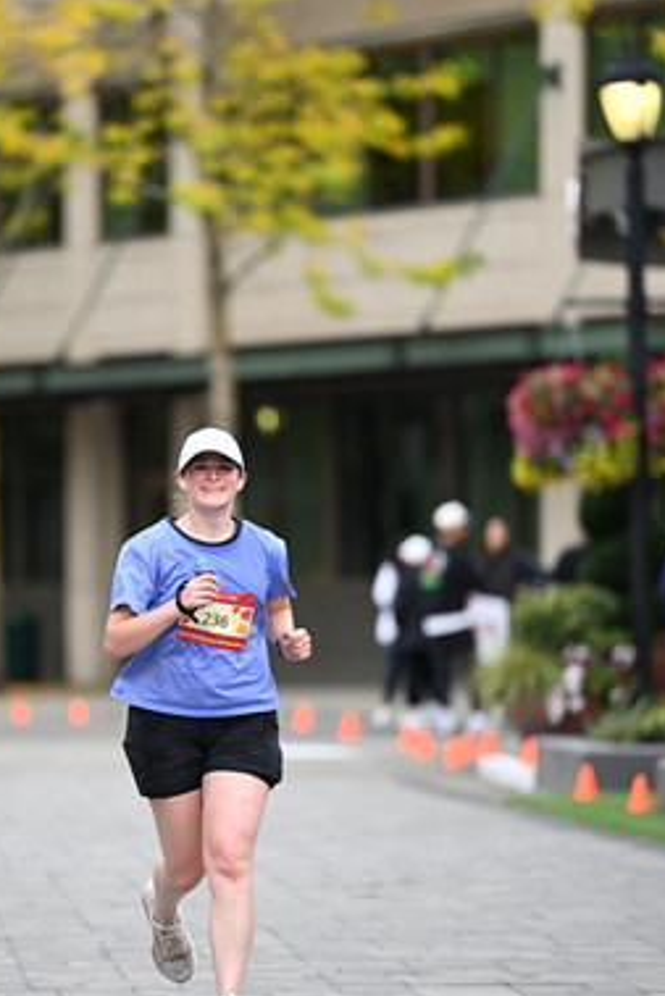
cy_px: 549
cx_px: 193
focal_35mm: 290
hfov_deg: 4.7
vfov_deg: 7.1
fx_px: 8027
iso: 640
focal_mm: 200
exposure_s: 1/1600
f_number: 2.8
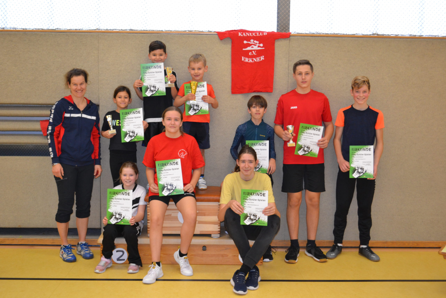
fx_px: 520
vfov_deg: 31.9
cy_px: 149
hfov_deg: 46.4
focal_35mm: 42
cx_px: 223
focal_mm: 28
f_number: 4.5
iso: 1000
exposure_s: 1/60
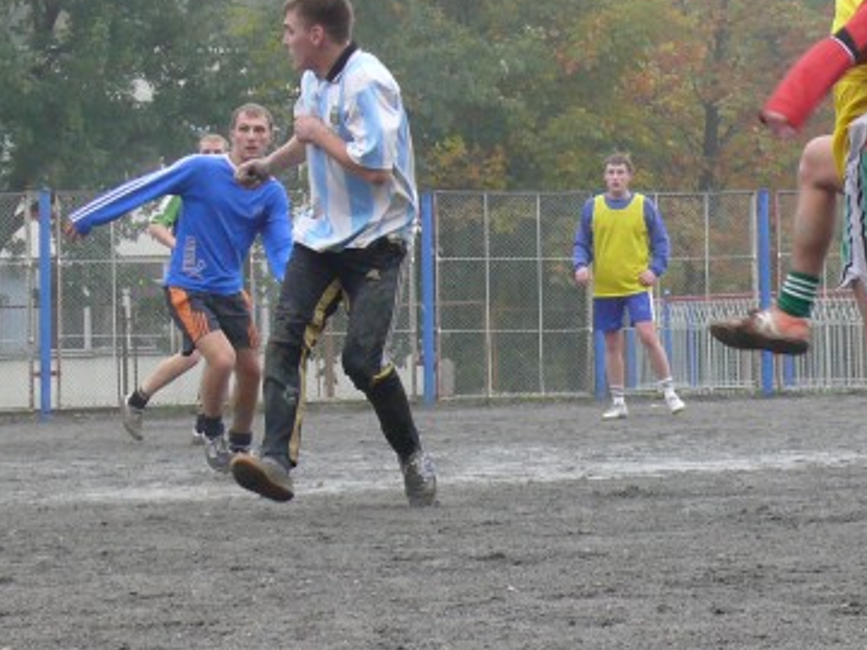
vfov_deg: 9.7
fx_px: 3832
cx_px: 710
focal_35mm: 153
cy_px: 234
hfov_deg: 12.8
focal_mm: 12.2
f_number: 3.2
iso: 200
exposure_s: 1/320
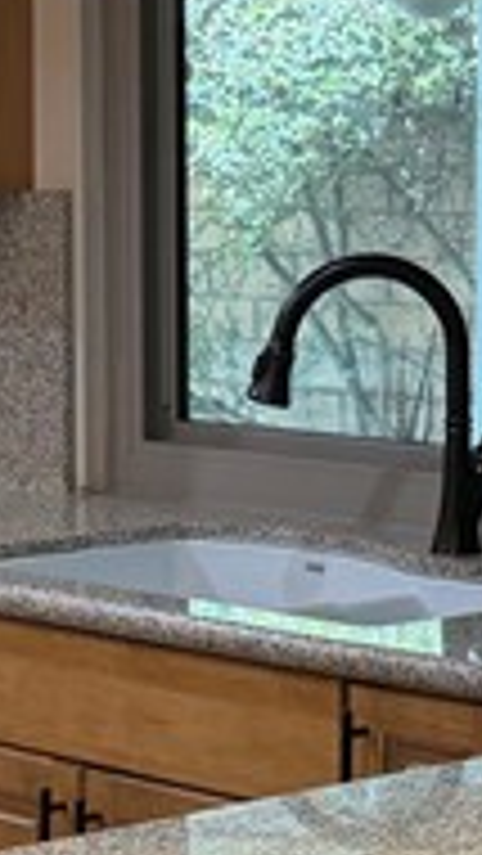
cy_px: 508
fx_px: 3201
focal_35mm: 141
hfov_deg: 8.6
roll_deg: +1.7
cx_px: 36
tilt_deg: -7.2
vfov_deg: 15.2
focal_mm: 6.76
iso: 200
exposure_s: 1/120
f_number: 1.78
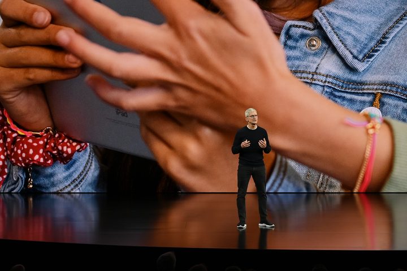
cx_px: 204
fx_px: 791
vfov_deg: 19.4
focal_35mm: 70
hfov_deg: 28.9
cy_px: 136
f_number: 4
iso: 500
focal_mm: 70
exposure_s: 1/160
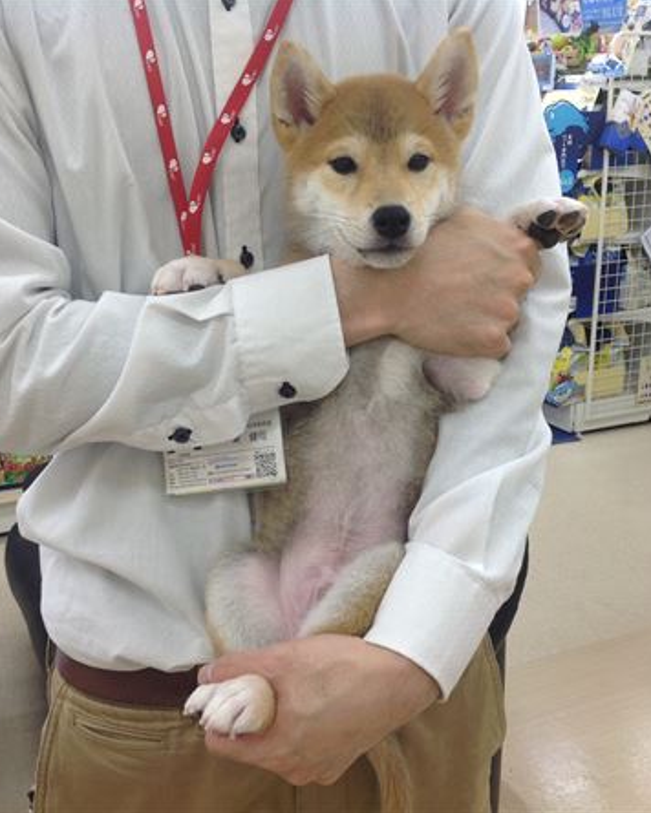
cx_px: 315
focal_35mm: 46
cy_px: 406
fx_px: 1108
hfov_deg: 32.7
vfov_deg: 40.3
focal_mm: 4.28
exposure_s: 1/40
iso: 64
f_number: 2.4
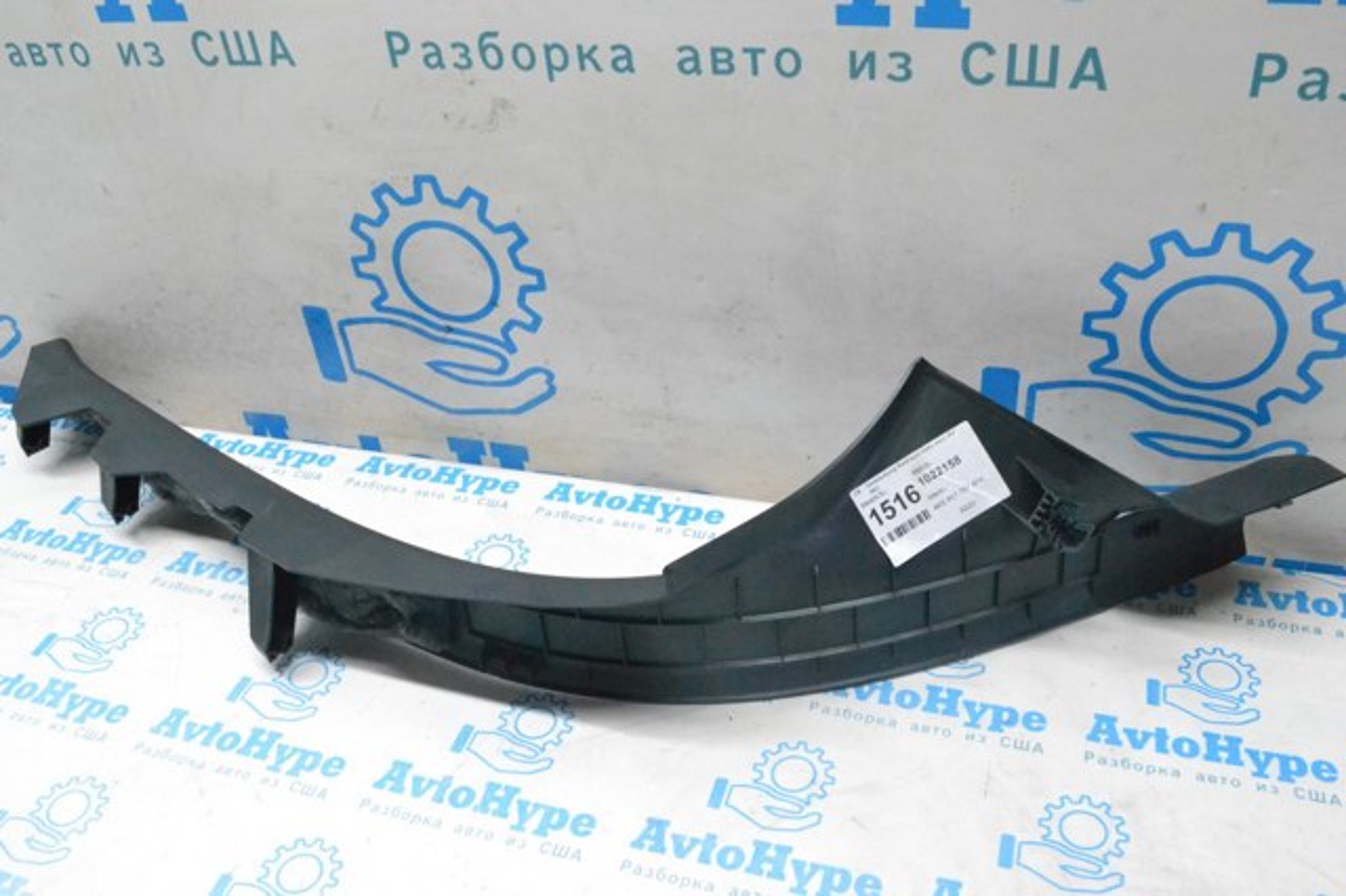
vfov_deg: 39.9
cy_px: 448
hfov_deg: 57.2
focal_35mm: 33
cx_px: 673
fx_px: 1233
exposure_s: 1/125
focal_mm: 22
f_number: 10
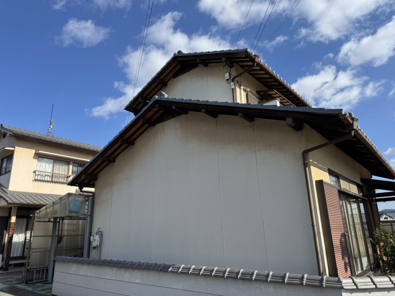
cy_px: 148
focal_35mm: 24
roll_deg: +1.6
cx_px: 198
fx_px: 274
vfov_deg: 56.8
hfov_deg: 71.6
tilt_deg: +16.6
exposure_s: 1/3413
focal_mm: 6.76
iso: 80
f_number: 1.78
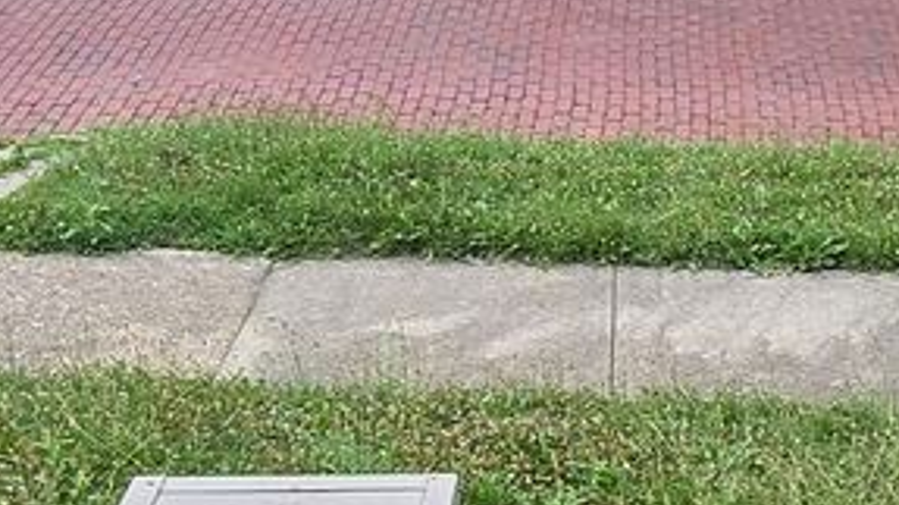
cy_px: 237
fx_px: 1763
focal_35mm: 74
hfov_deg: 28.2
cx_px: 673
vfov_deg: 16.3
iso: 50
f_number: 2.2
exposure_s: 1/60
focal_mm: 2.2
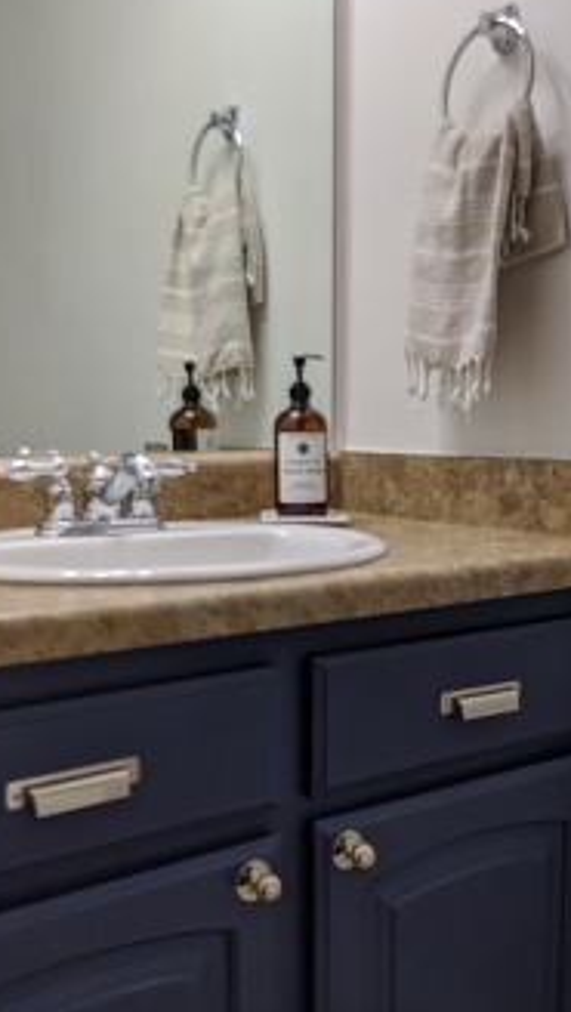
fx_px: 1155
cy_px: 599
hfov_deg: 27.7
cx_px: 318
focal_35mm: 43
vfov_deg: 47.1
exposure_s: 1/120
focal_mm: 4.44
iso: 69
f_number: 1.8
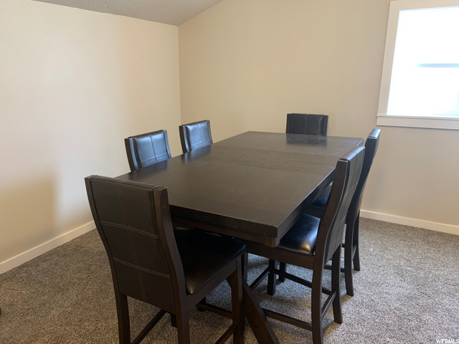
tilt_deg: -14.2
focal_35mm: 26
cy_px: 172
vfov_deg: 53.1
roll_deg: -0.4
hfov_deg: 67.3
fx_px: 345
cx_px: 230
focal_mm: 4.25
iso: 200
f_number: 1.8
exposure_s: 1/60
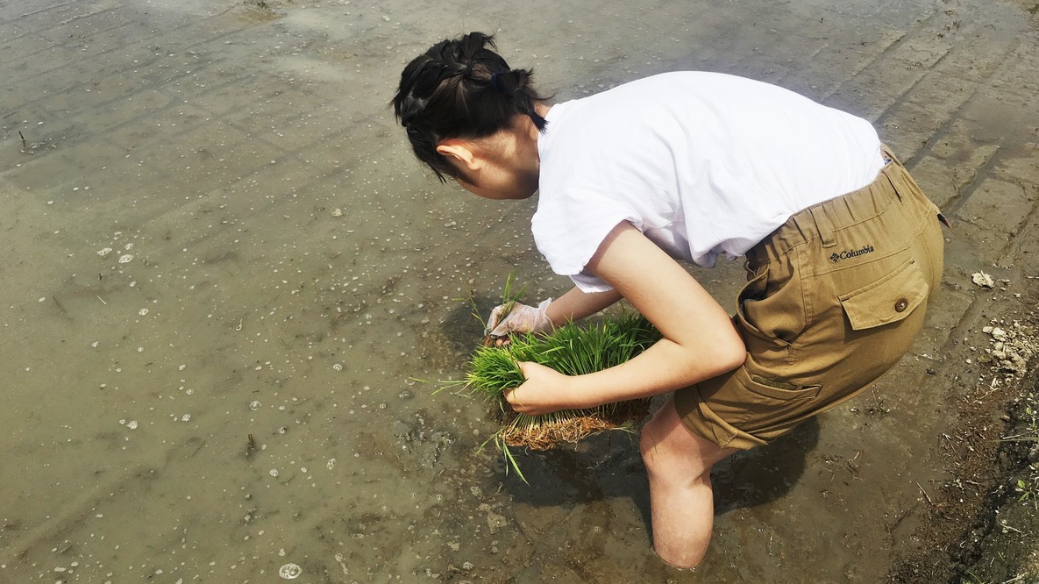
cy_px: 267
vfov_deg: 36.6
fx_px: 881
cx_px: 516
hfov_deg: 61.0
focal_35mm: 32
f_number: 2.2
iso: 25
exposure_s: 1/2262
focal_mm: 4.15
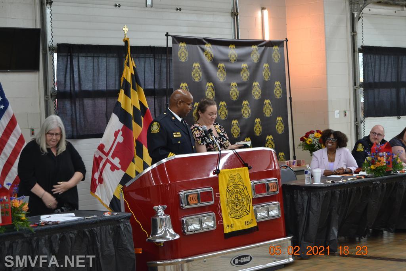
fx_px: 930
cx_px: 203
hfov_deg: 24.6
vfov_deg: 16.6
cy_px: 136
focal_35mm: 82
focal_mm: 55
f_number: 5.6
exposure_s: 1/60
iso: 1000
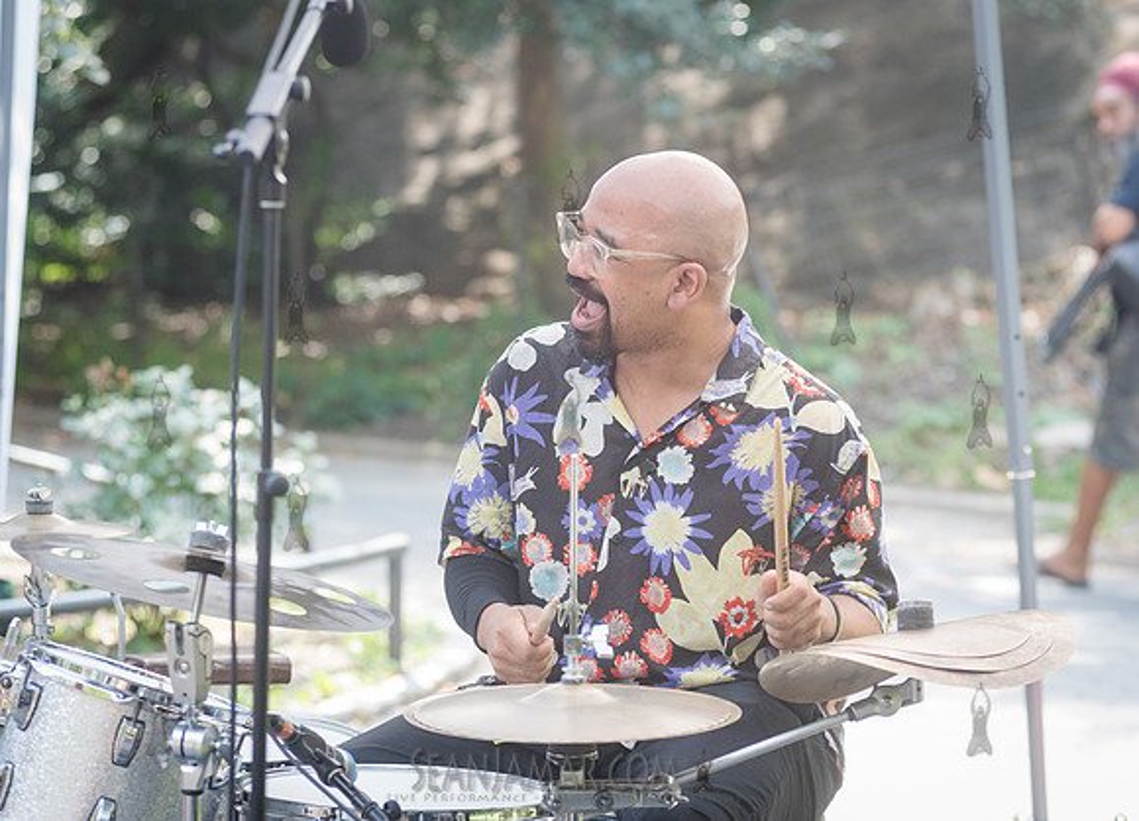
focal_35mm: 113
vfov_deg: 12.8
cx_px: 625
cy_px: 381
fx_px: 3661
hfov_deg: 17.7
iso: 1250
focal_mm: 100
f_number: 4
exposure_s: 1/500
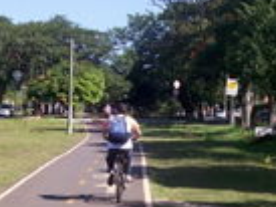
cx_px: 127
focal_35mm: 126
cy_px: 131
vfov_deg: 11.8
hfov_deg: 15.6
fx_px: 1006
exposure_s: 1/380
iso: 80
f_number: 4.8
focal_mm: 6
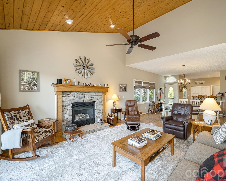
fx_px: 107
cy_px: 92
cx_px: 129
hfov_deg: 92.5
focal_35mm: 16
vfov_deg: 80.4
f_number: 7.1
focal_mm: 14
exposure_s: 1/40
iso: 320
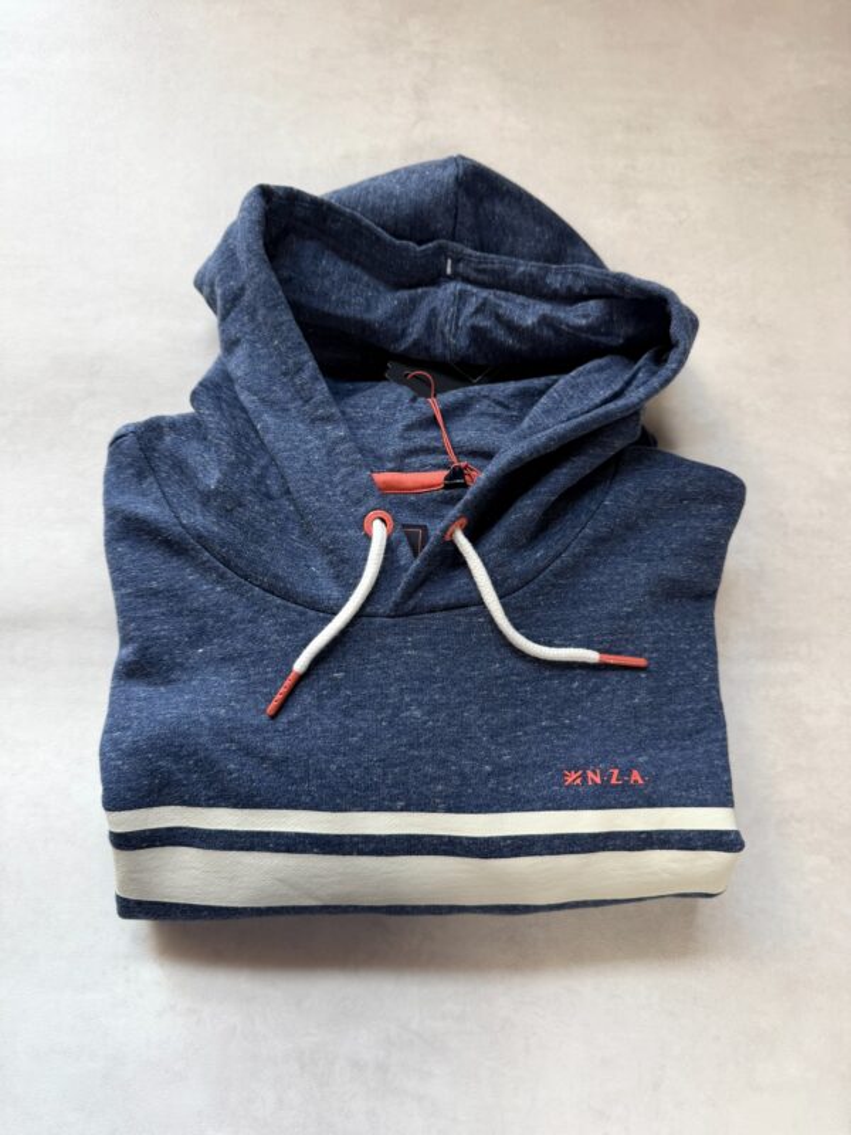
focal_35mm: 24
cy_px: 568
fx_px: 787
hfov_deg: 56.8
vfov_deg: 71.6
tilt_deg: -75.9
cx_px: 426
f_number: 1.78
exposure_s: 1/50
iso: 125
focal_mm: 6.76
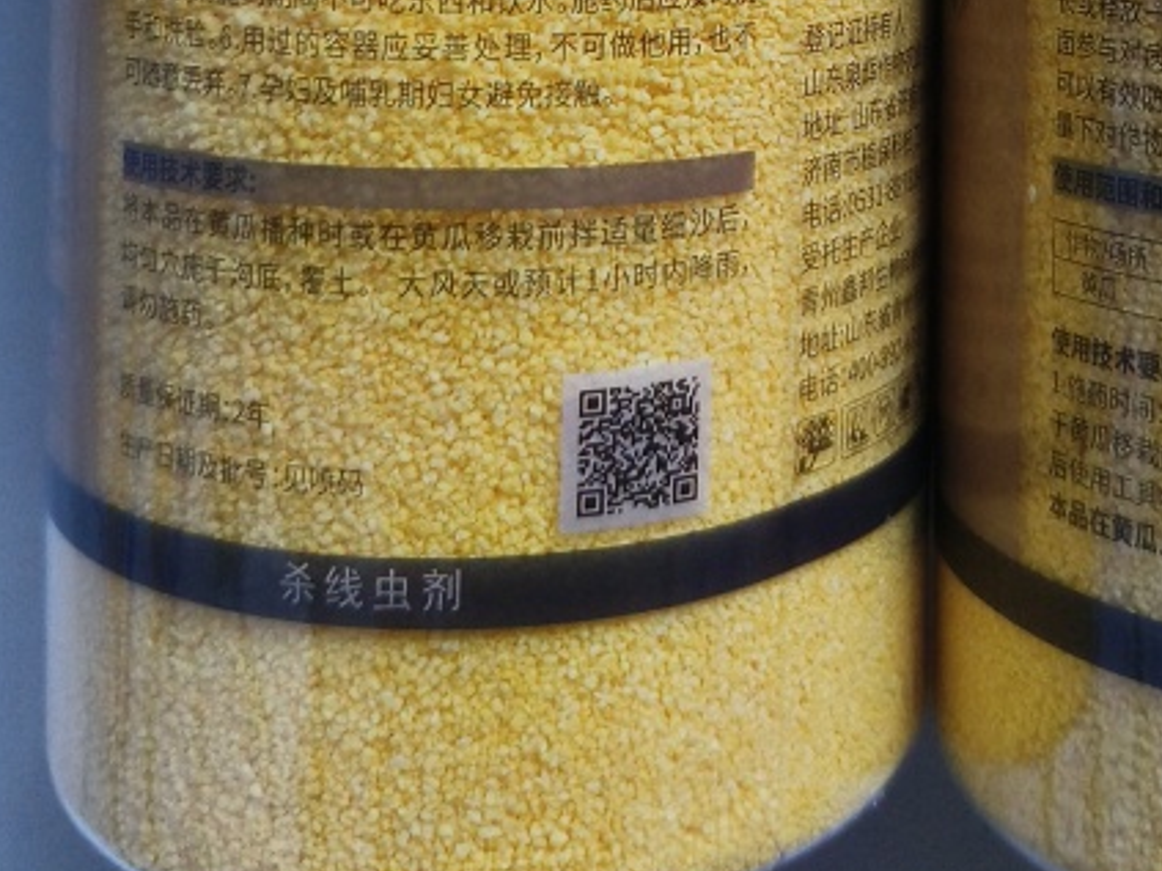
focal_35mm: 58
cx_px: 942
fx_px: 1946
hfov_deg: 32.3
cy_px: -309
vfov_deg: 22.2
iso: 449
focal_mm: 5.56
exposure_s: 1/100
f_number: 1.88
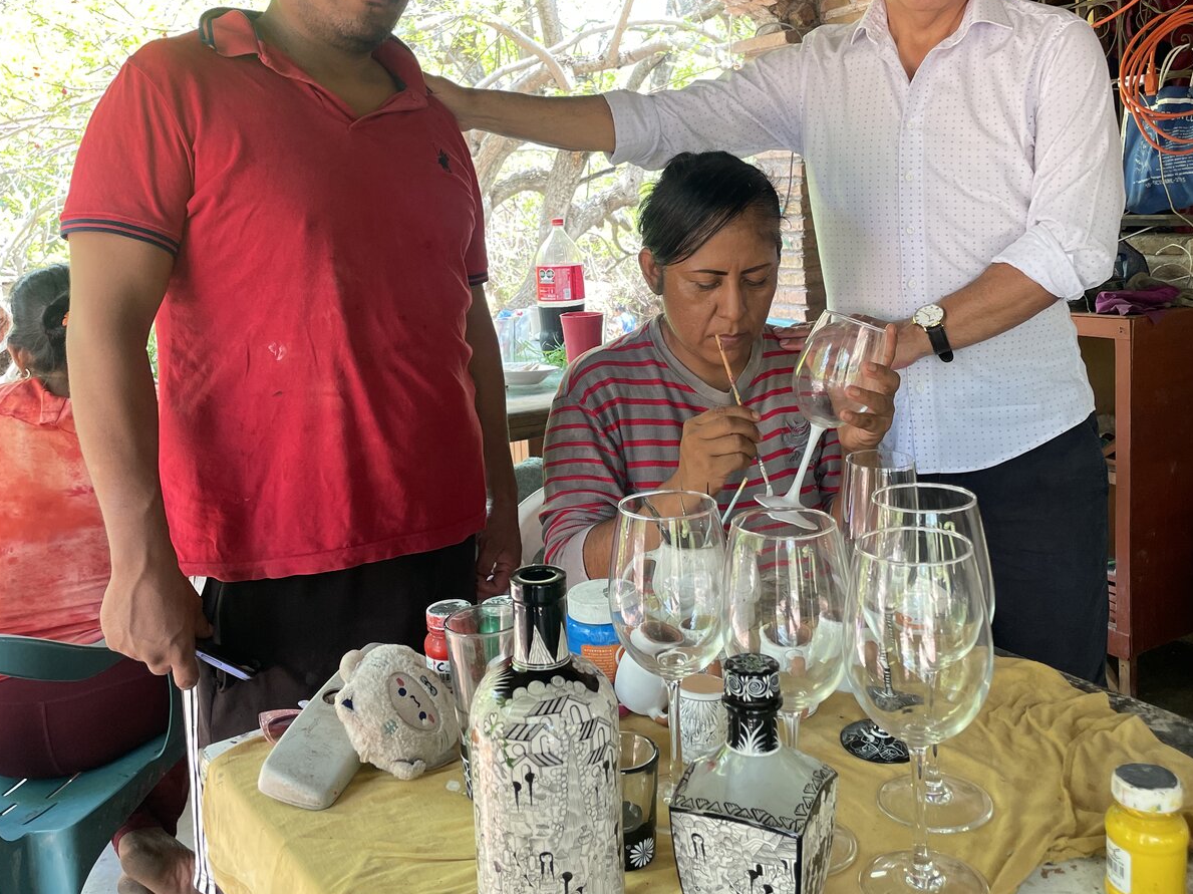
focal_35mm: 35
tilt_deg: -6.2
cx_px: 595
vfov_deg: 40.3
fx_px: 1206
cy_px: 324
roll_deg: +3.7
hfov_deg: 52.6
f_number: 1.6
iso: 80
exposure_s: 1/121
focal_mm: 4.2
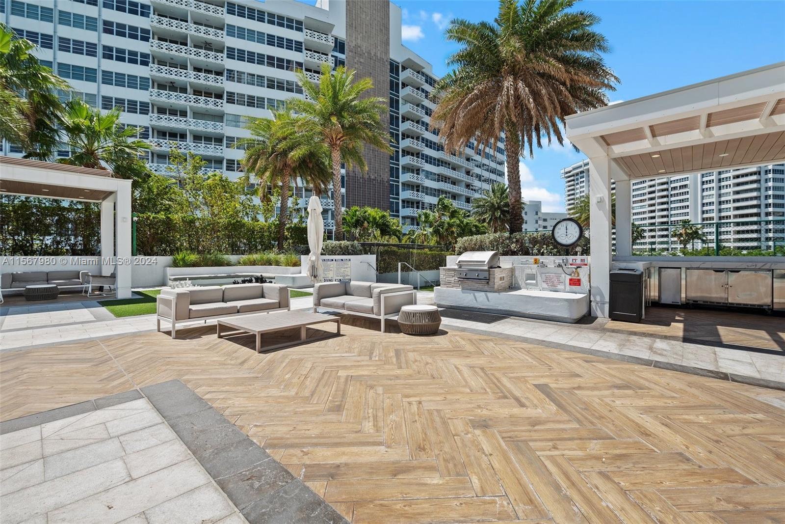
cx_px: 392
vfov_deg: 81.2
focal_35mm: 14
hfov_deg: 104.2
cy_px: 262
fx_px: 305
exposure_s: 1/500
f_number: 8
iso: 200
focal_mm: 14
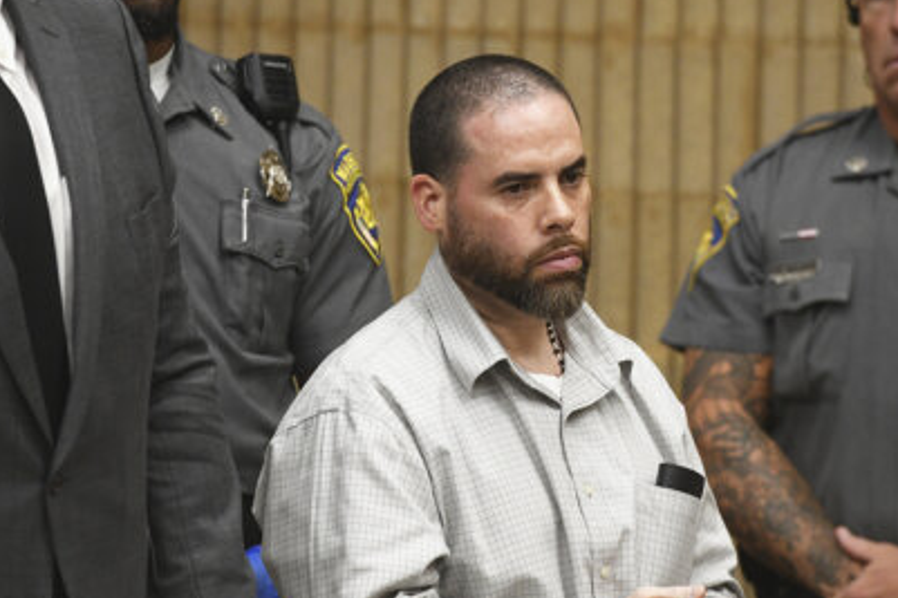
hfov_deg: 7.1
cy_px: 417
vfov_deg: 4.7
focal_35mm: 292
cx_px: 502
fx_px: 7280
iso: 1600
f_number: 4.5
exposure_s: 1/80
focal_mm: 195
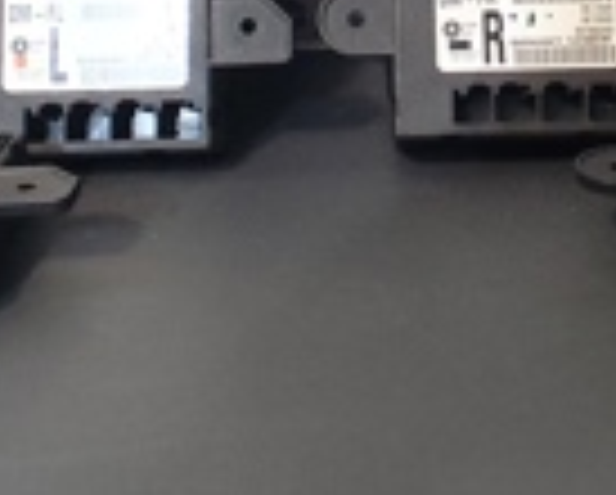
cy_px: -4
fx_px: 1333
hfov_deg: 25.8
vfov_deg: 20.3
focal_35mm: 73
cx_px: 445
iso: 400
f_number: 2.2
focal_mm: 1.65
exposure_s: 1/60
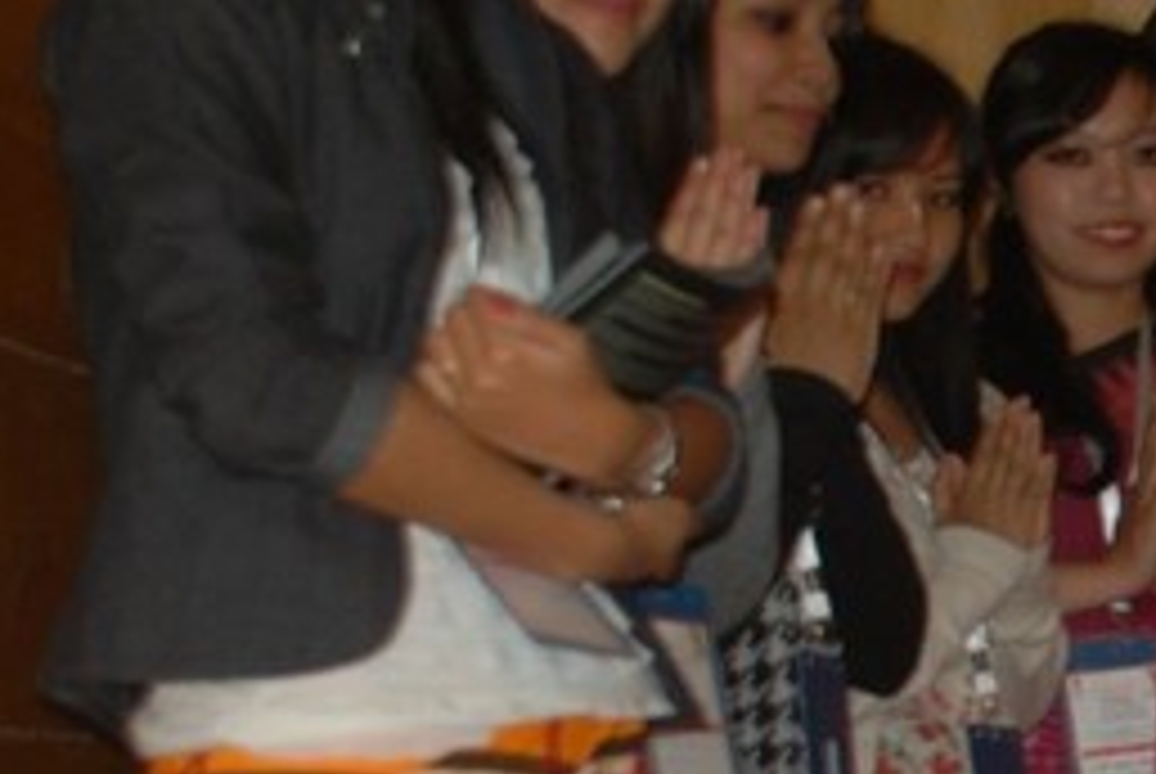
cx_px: 2141
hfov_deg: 10.6
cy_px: 565
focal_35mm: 181
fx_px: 5817
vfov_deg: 7.6
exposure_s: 1/60
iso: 200
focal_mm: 31
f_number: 4.2
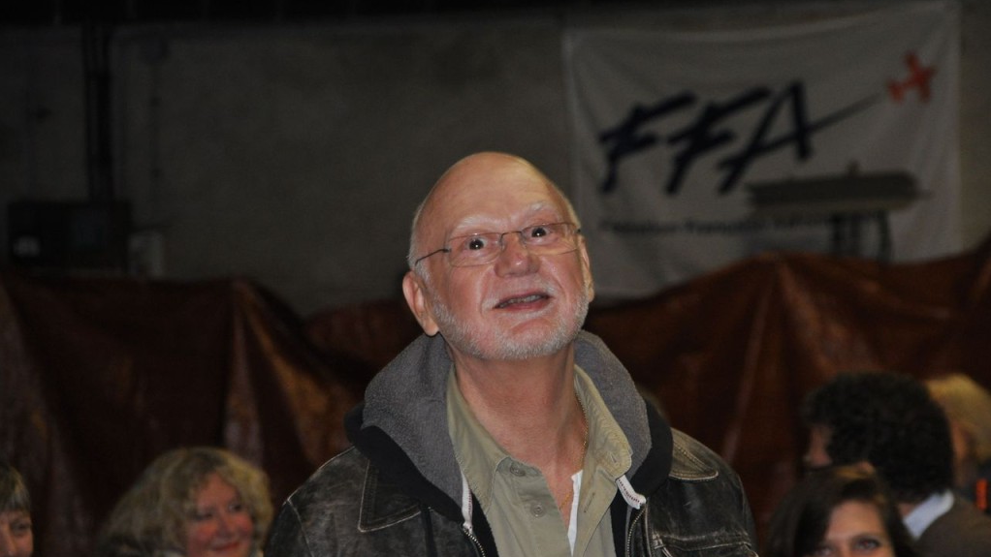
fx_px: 4546
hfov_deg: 12.4
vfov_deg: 7.0
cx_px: 496
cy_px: 261
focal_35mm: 173
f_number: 5.3
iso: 800
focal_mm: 110
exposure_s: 1/60
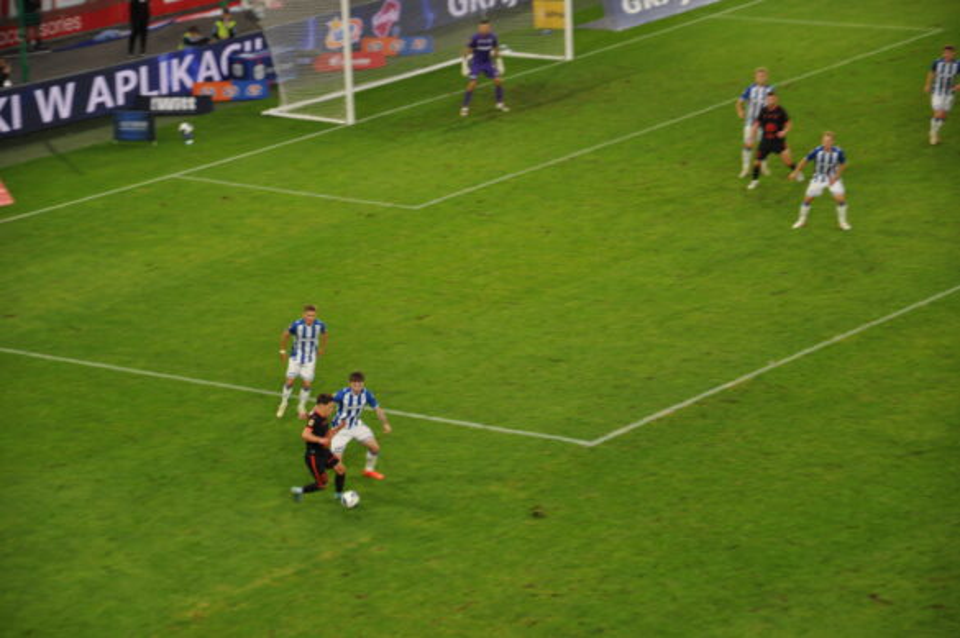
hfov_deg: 13.1
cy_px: 319
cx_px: 480
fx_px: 4196
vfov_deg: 8.7
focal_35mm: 158
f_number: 5.6
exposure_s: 1/60
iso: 250
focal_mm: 105
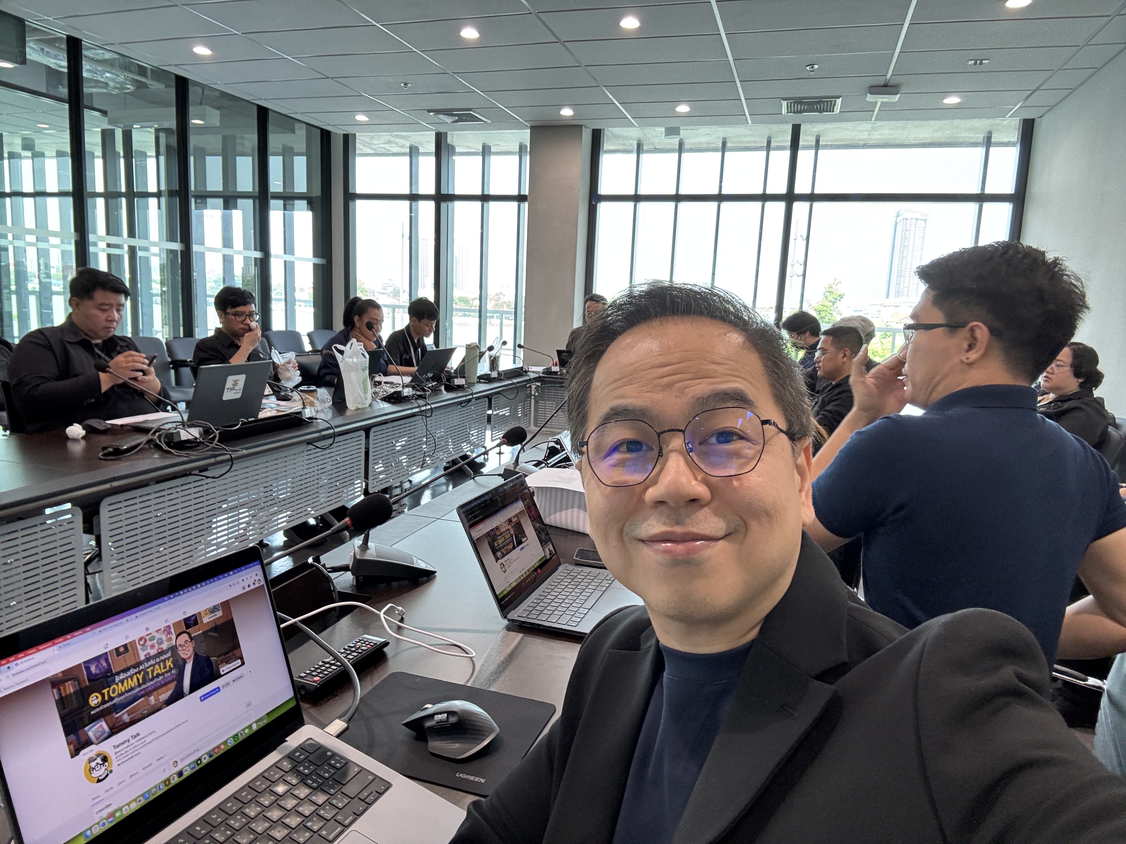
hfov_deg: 73.9
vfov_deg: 58.9
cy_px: 422
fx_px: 748
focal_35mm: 23
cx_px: 563
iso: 100
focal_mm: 2.69
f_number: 1.9
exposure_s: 1/50
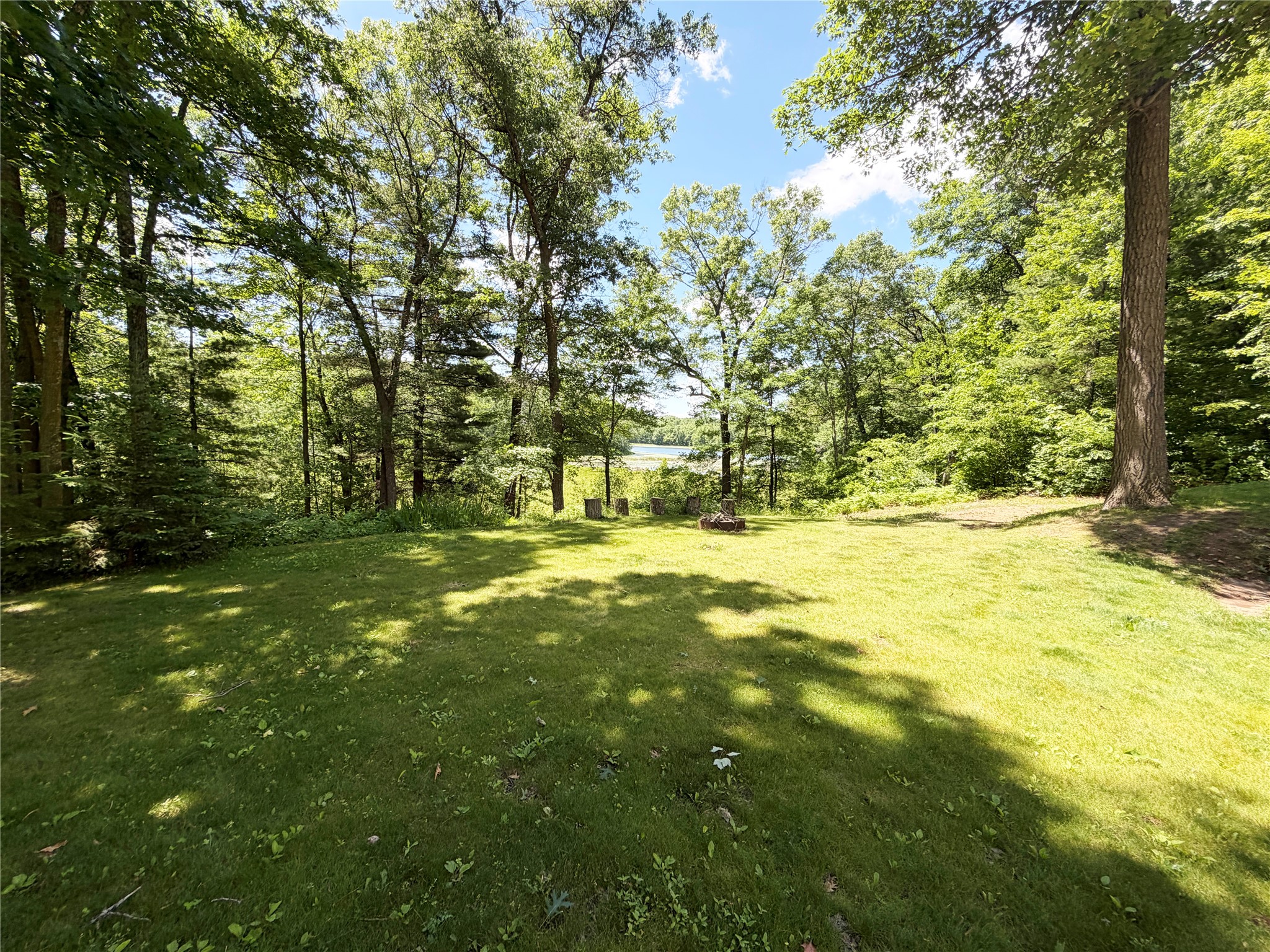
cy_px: 476
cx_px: 635
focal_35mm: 14
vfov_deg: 85.7
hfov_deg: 102.1
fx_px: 514
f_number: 2.2
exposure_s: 1/502
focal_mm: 2.22
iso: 50
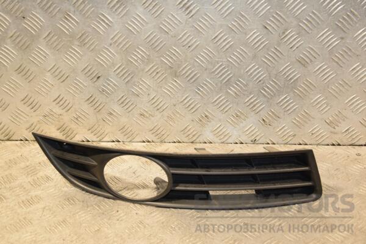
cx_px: 183
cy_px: 122
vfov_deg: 22.6
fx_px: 610
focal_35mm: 60
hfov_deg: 33.4
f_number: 4.8
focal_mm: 40
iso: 800
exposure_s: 1/160
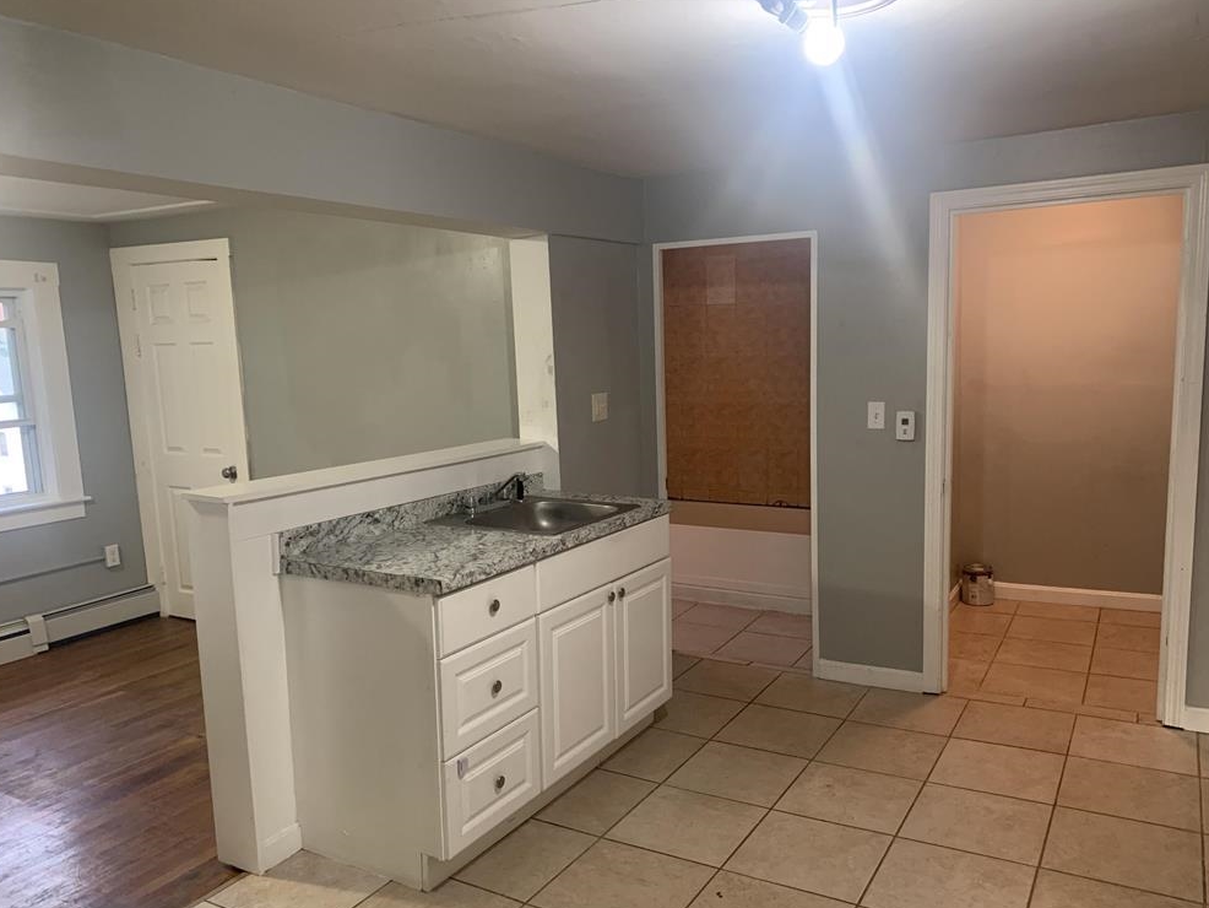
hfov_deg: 65.3
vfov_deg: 51.4
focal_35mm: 27
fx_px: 943
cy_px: 464
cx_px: 611
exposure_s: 1/60
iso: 250
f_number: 1.8
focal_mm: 4.25
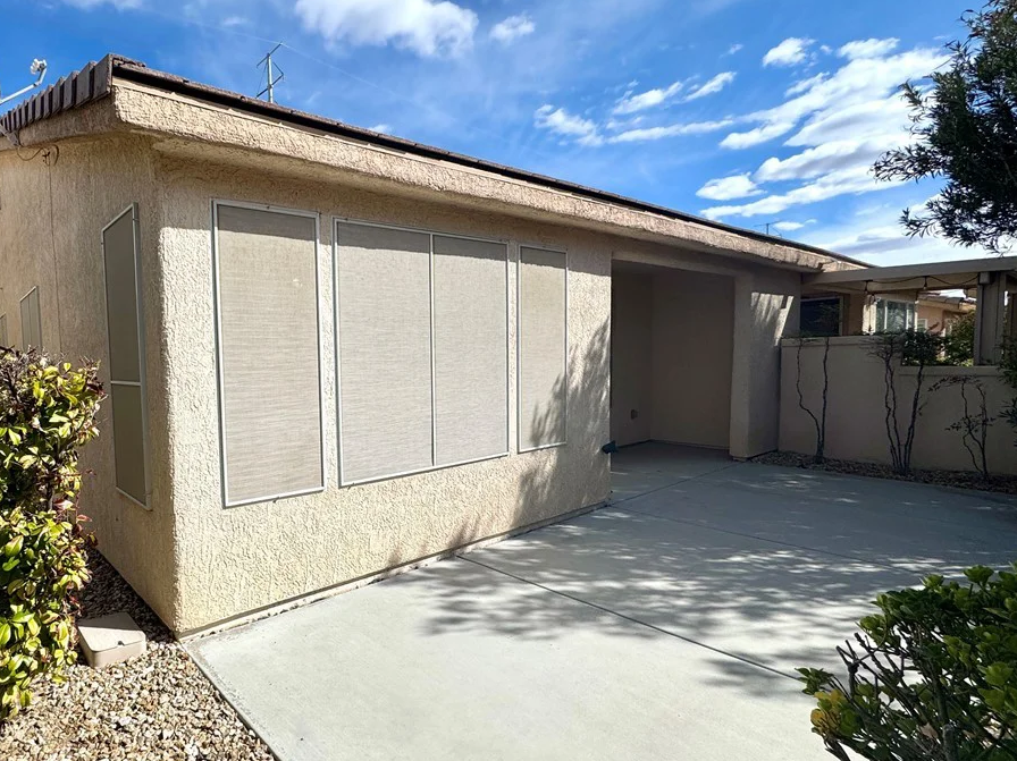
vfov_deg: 78.1
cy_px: 380
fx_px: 470
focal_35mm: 16
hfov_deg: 94.0
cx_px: 442
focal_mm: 2.22
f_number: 2.2
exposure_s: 1/3546
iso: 50
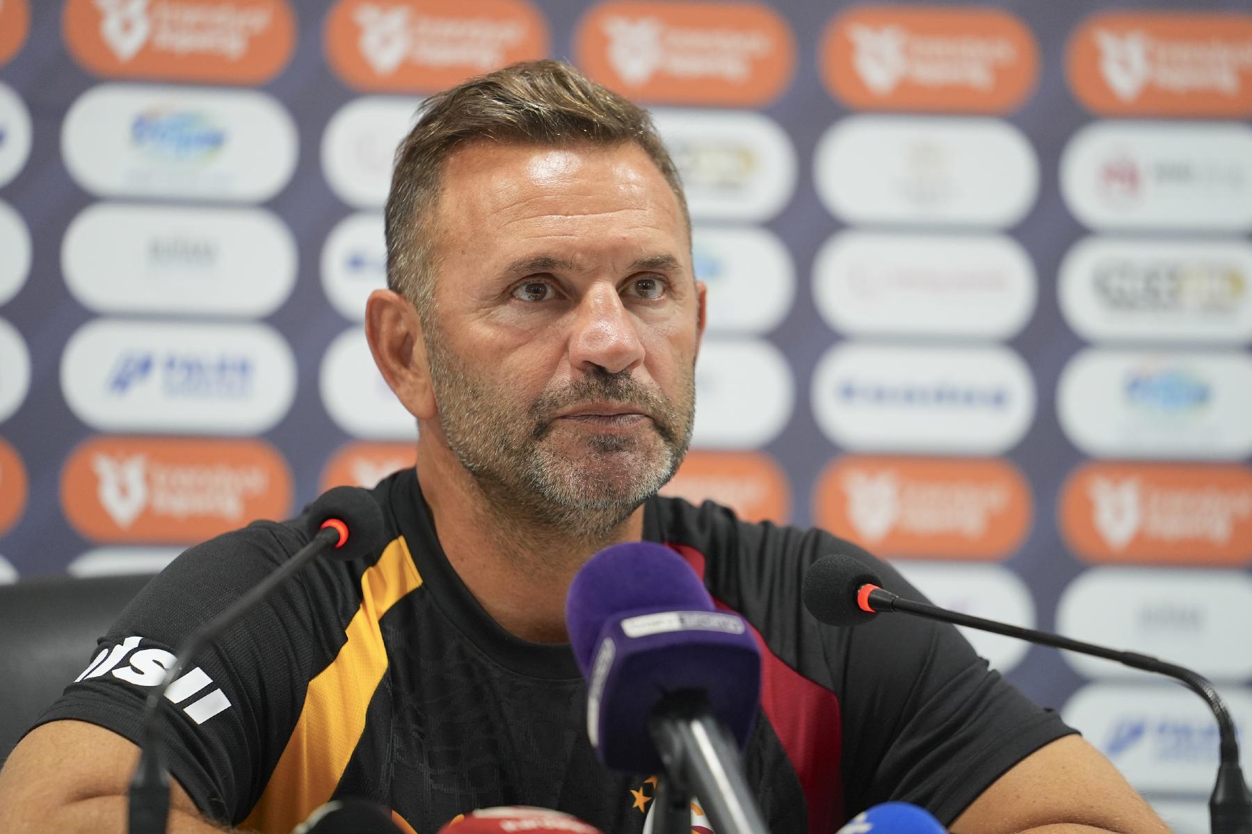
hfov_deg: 10.4
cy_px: 417
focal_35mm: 197
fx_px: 6851
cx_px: 626
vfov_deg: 7.0
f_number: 2.8
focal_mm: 197
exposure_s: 1/160
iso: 2000
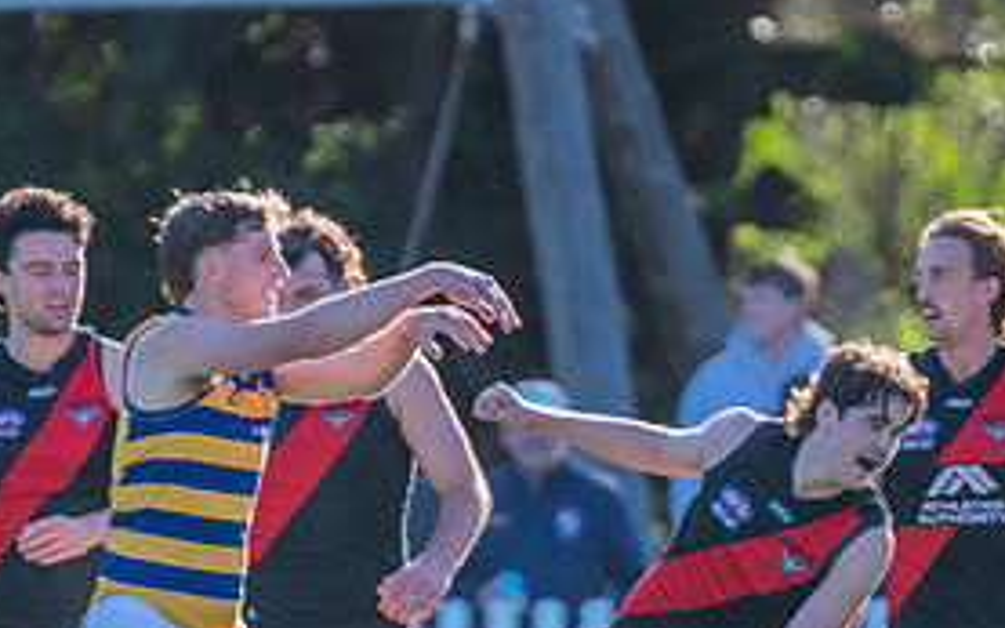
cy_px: 556
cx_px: 372
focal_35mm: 1537
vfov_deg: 0.9
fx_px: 42089
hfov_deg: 1.4
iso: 800
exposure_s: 1/1250
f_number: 6.3
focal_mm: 600
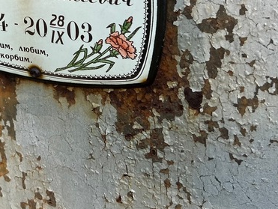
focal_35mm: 56
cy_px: 8
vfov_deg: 25.1
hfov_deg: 33.0
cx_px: 40
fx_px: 450
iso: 50
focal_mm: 5.7
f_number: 1.5
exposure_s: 1/1669
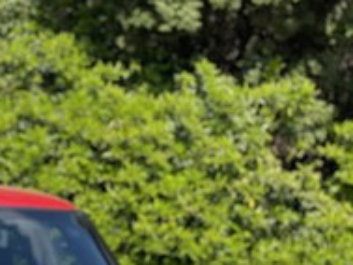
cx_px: -99
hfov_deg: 13.5
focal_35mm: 141
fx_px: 1439
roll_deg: -1.4
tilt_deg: -7.2
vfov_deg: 10.3
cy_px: 356
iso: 25
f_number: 2
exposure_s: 1/436
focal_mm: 6
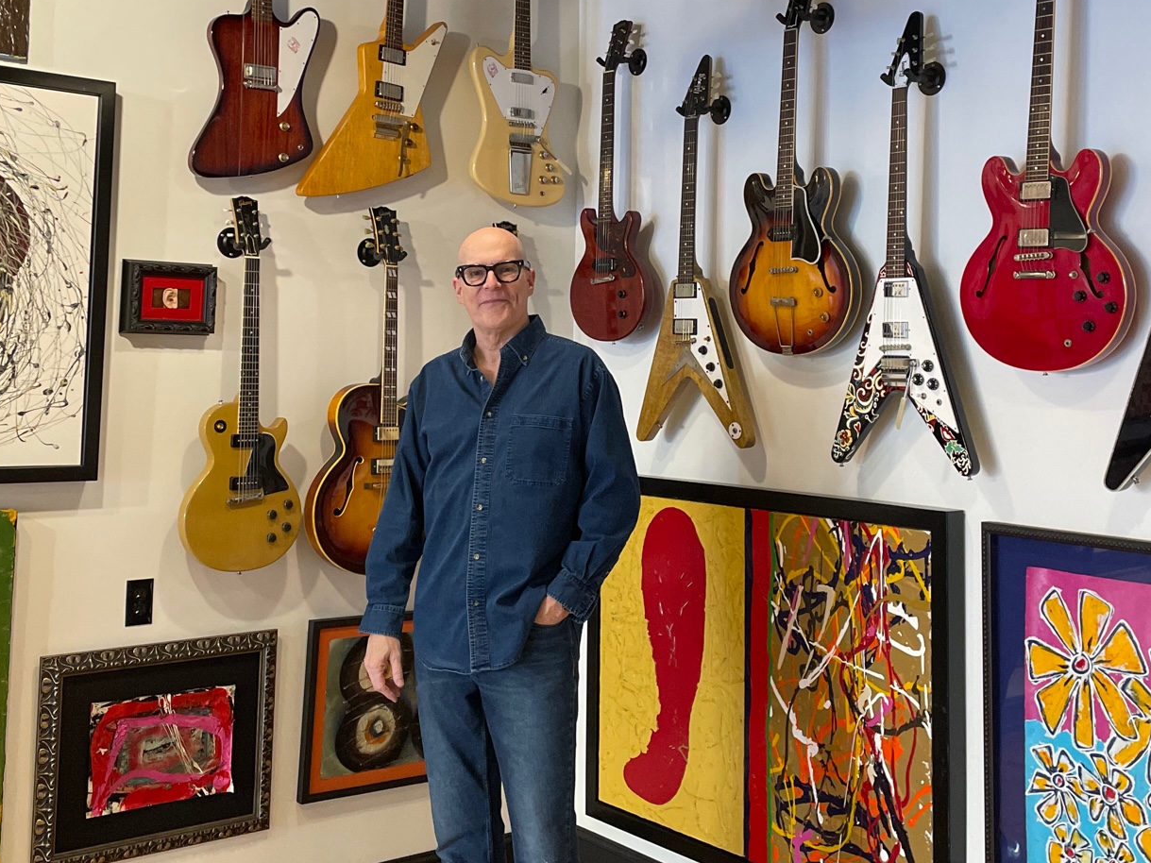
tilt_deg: +3.7
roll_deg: -1.3
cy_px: 308
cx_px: 562
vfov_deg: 33.4
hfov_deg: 43.9
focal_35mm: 43
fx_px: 1430
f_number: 1.6
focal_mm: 4.2
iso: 160
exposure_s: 1/60
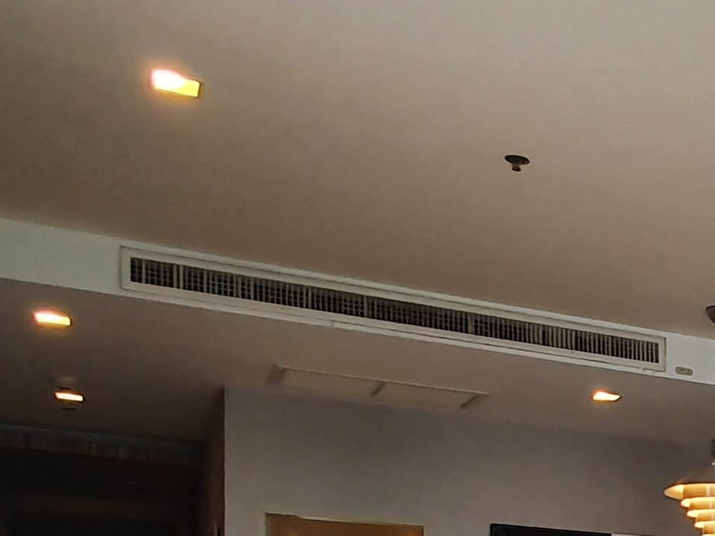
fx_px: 1281
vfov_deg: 21.0
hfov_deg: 25.1
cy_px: 739
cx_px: 1022
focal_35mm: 62
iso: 160
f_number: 2.2
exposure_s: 1/50
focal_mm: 1.8
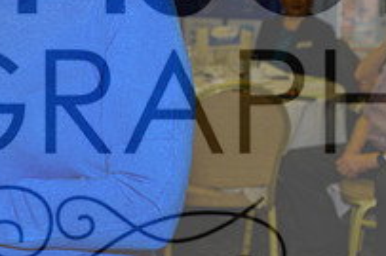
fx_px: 1061
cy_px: 9
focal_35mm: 99
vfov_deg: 13.6
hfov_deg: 19.7
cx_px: -44
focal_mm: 34
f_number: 4
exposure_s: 1/100
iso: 1600
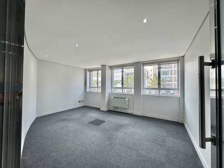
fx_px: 91
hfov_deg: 102.1
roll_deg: -0.8
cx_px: 112
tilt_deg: +0.6
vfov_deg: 85.7
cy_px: 84
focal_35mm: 14
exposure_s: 1/154
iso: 40
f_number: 2.2
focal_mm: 2.22
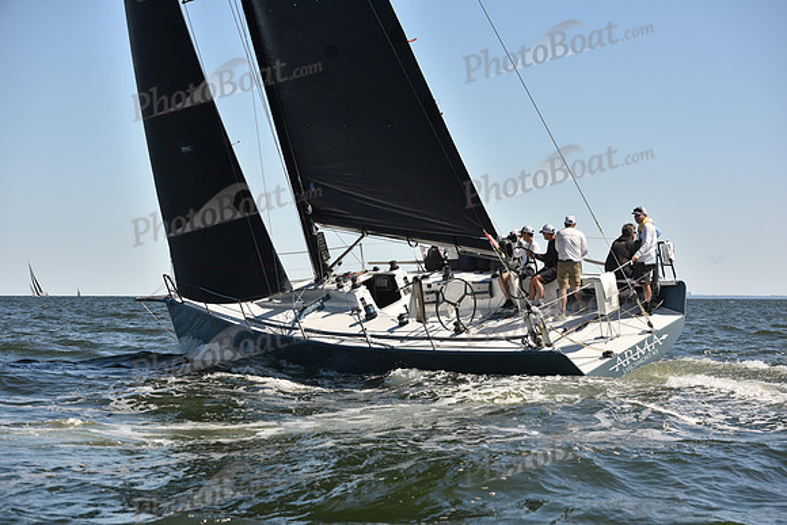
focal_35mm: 70
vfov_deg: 19.5
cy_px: 262
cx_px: 394
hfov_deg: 28.8
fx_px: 1531
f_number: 5
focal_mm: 70
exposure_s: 1/800
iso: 250
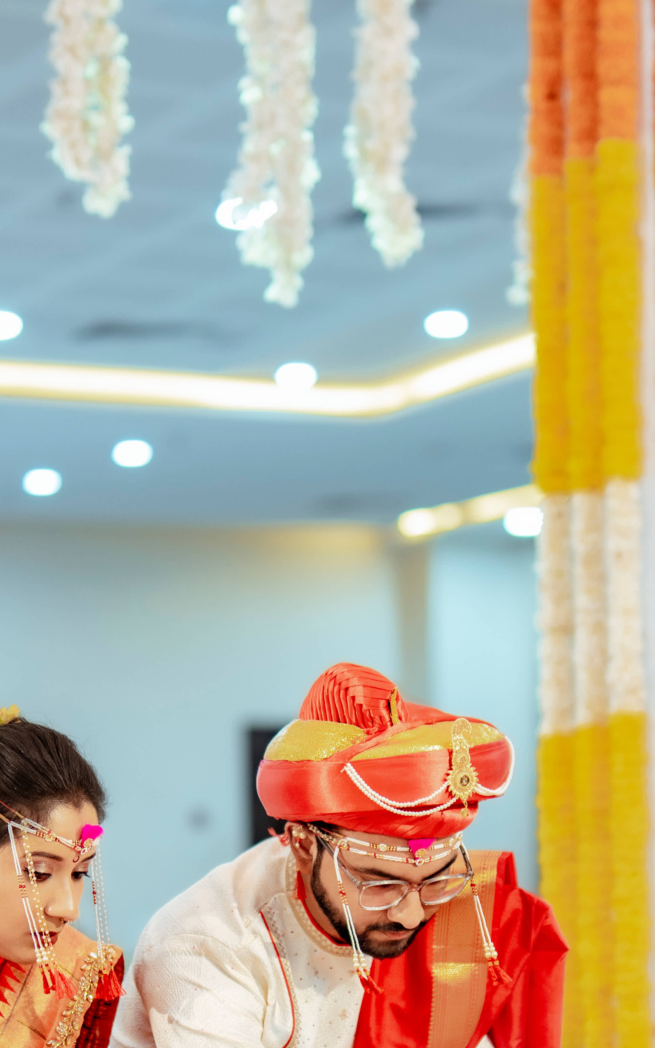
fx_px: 3142
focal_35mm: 110
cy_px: 821
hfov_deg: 11.9
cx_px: 244
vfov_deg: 18.8
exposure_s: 1/400
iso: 640
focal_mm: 50
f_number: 1.4
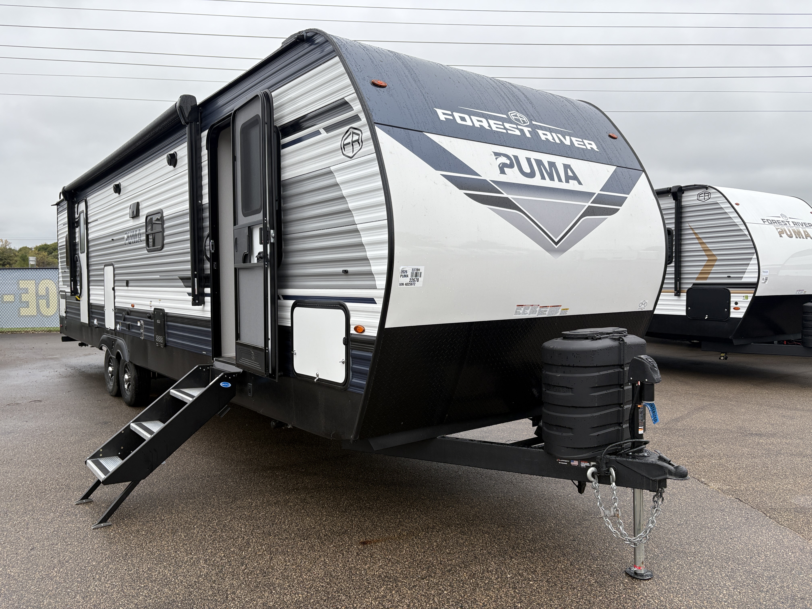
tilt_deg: -3.9
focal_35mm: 26
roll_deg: +0.2
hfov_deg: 67.3
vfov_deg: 53.1
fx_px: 610
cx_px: 406
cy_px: 304
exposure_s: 1/716
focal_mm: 5.96
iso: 50
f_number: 1.6
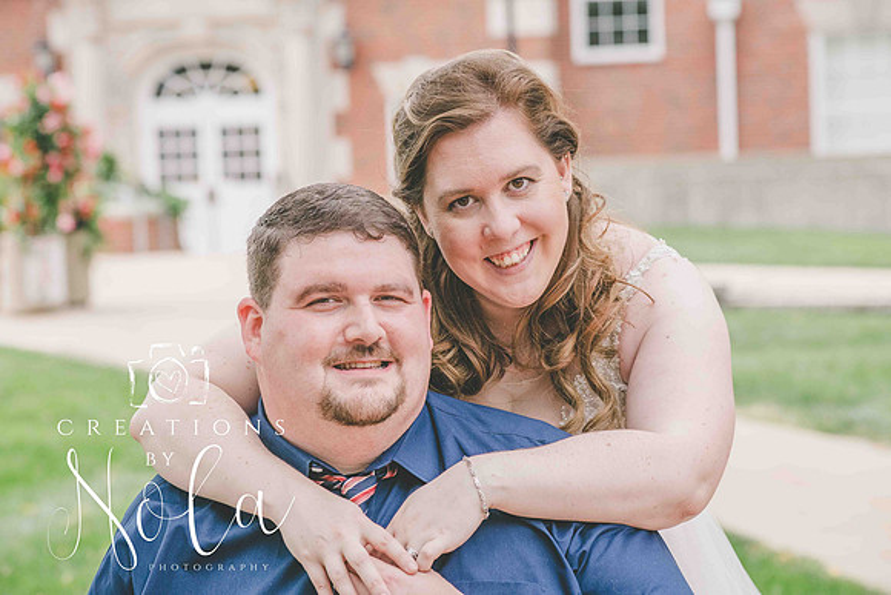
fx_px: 2773
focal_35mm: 112
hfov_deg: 18.3
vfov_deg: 12.2
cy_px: 298
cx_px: 446
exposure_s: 1/1250
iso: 640
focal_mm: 112
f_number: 7.1
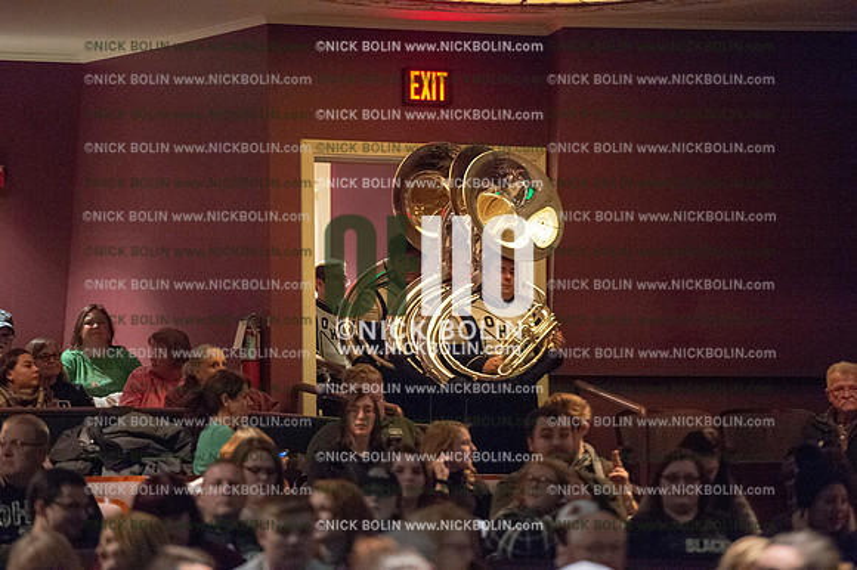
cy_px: 285
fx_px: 4758
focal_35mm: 200
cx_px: 428
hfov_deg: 10.3
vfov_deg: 6.9
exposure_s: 1/50
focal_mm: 200
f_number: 2.8
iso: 8000
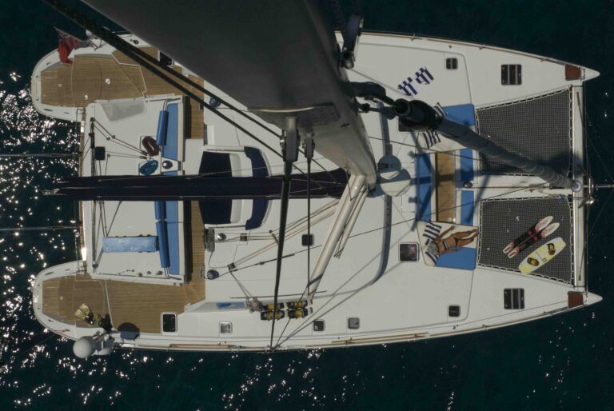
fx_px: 871
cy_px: 206
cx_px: 307
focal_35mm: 51
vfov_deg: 26.6
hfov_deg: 38.8
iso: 800
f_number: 20
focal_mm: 34
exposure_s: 1/1500
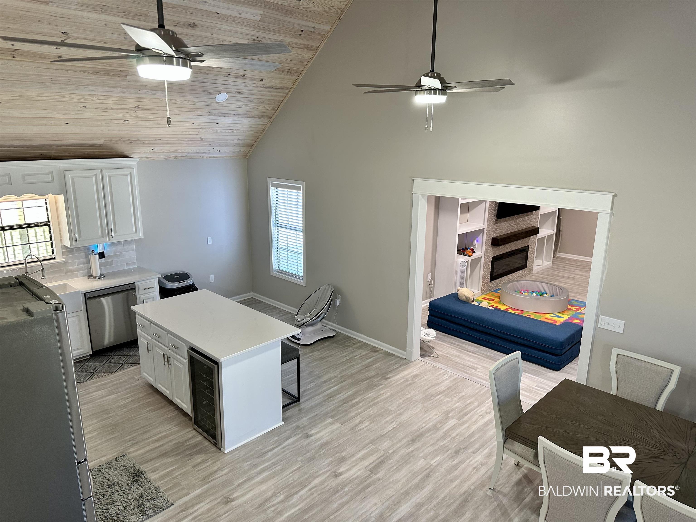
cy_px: 261
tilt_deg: -14.4
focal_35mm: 24
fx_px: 483
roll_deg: -0.5
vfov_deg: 56.8
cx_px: 348
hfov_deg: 71.6
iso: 160
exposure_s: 1/60
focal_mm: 6.86
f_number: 1.78
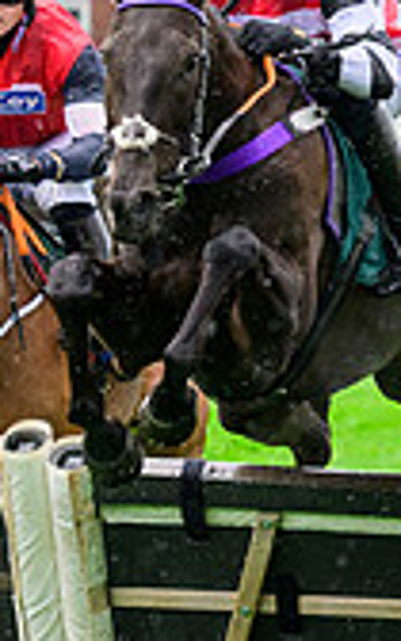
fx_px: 10352
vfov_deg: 3.6
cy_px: 371
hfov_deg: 2.2
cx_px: 1037
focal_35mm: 592
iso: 2000
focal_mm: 165
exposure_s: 1/1250
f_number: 5.6
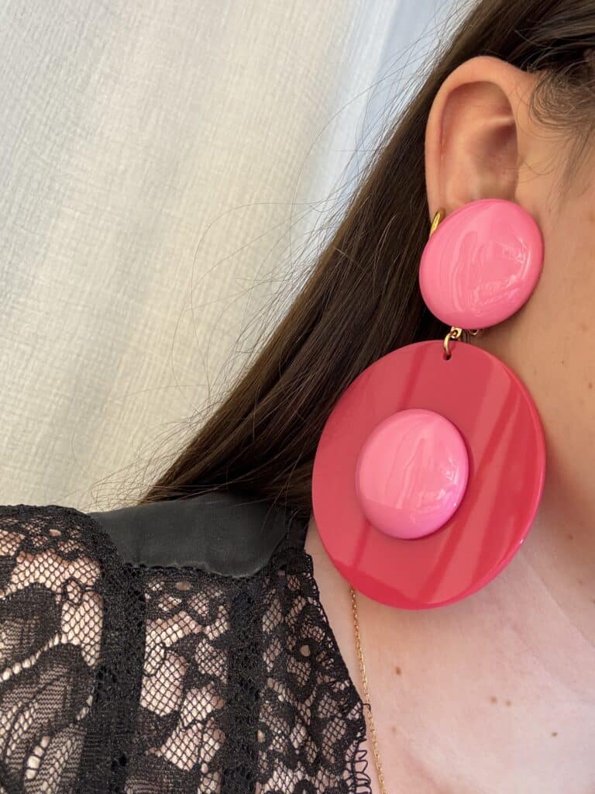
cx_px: 298
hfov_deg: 46.8
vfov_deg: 60.0
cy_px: 397
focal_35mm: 30
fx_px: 688
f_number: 1.9
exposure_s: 1/50
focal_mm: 2.69
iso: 125
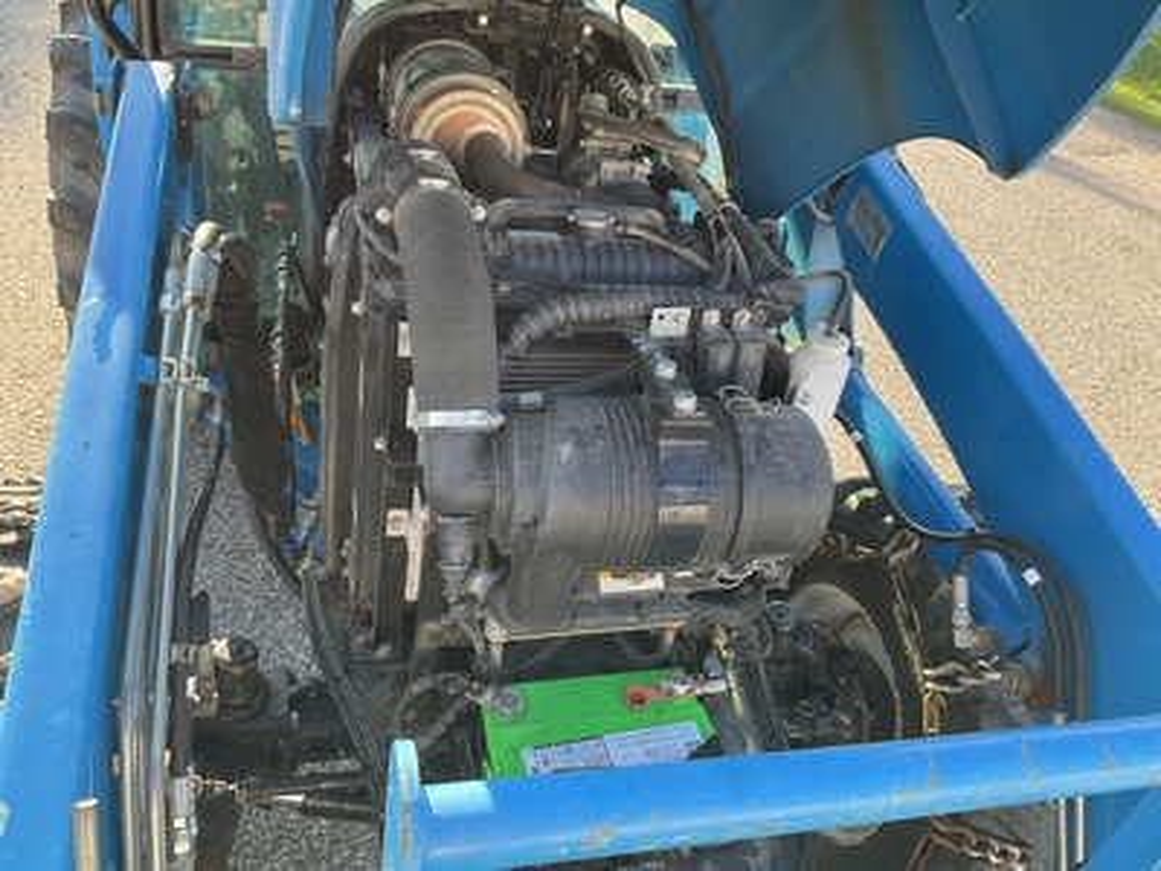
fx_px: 973
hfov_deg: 61.7
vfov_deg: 48.2
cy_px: 436
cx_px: 580
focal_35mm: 29
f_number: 1.8
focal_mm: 3
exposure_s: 1/122
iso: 25
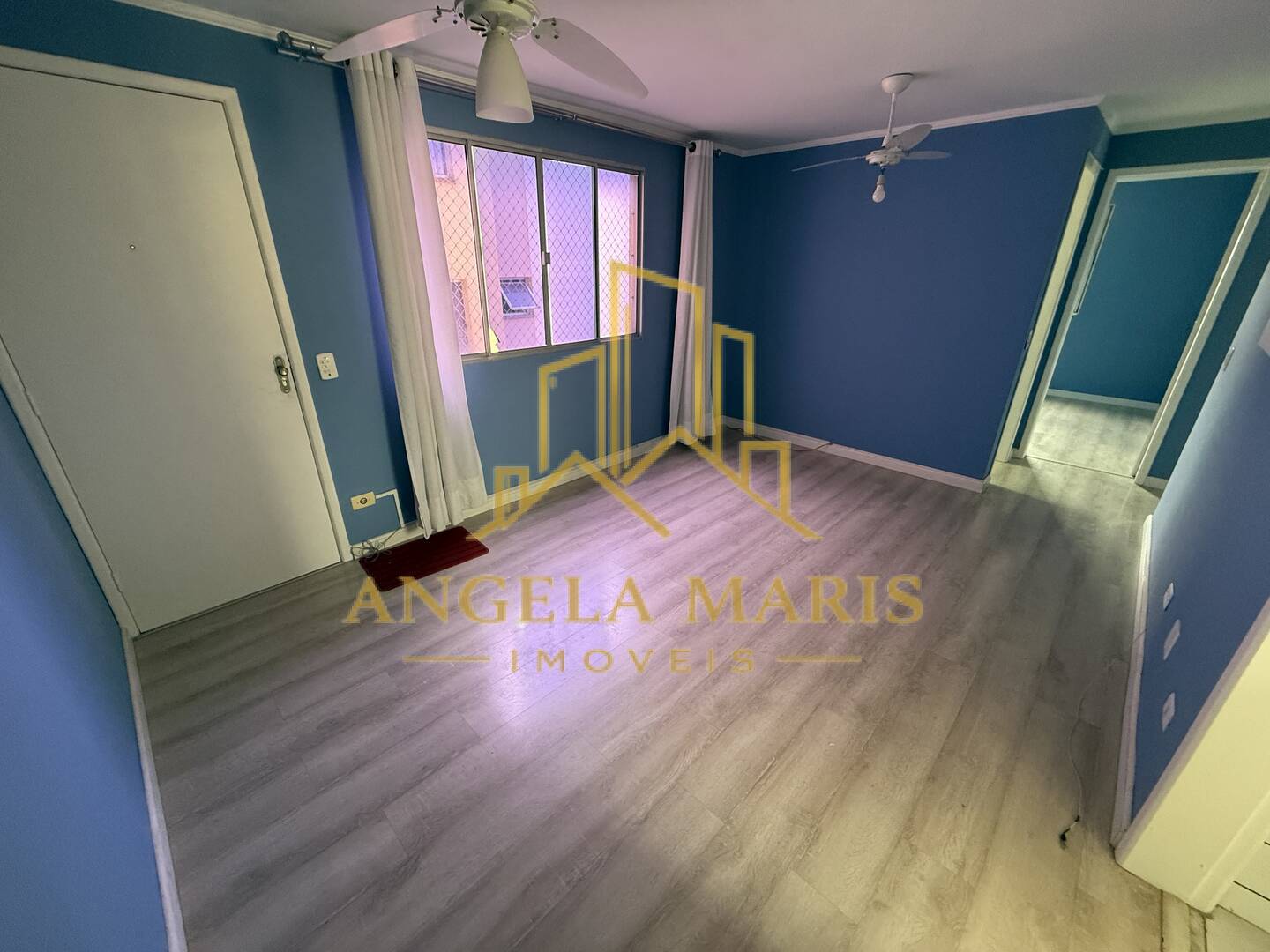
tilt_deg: -22.3
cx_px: 635
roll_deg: -0.7
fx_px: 514
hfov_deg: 102.1
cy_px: 476
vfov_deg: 85.7
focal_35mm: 14
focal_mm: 2.22
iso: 320
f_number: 2.2
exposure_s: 1/79
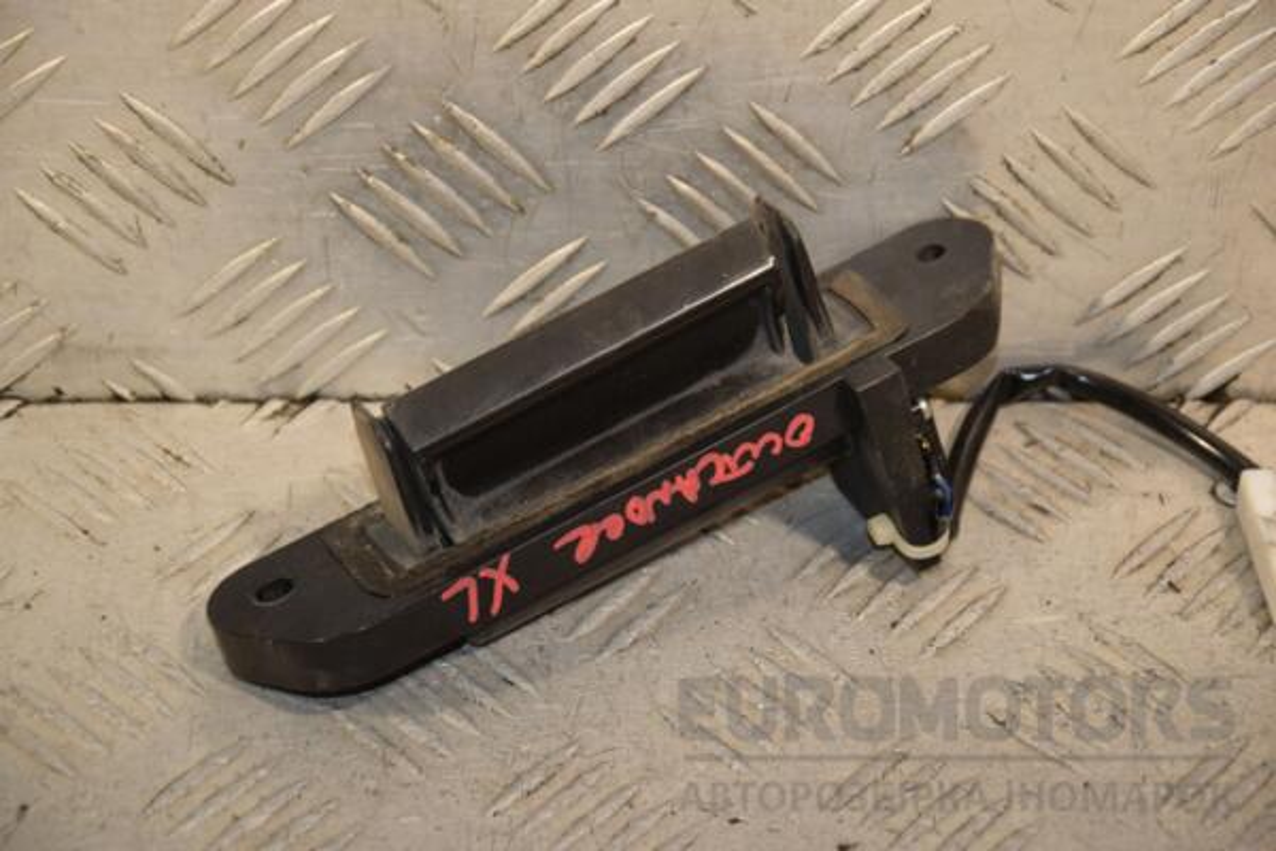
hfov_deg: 15.2
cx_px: 638
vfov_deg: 10.2
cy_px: 426
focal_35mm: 135
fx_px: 4785
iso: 800
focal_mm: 90
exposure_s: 1/200
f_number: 6.3
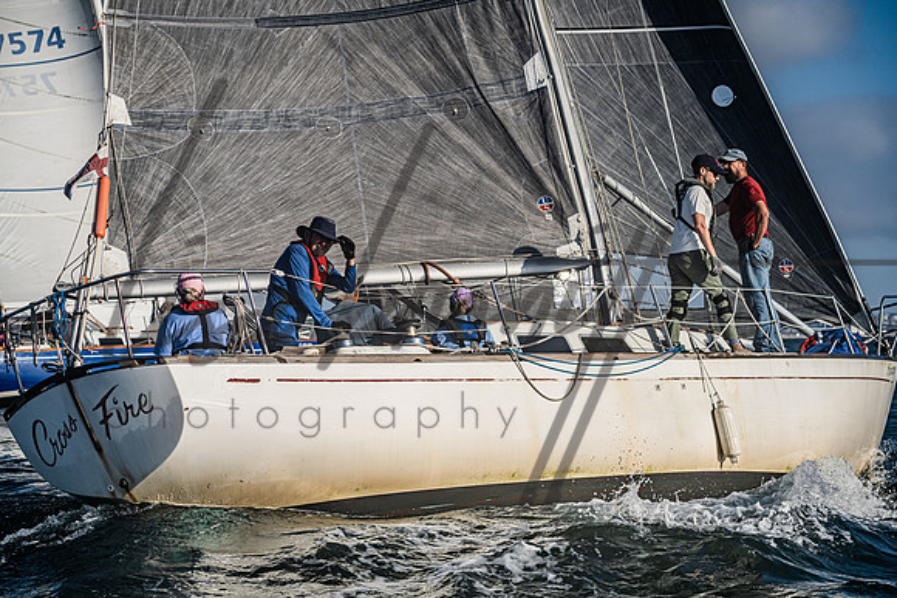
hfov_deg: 20.4
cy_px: 299
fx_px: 2492
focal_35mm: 100
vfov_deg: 13.7
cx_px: 448
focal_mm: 100
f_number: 5.6
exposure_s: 1/8000
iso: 400
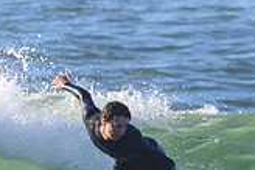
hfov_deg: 0.9
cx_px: 56
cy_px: 235
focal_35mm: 2194
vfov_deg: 0.6
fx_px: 15525
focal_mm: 620
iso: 2200
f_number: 11
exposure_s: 1/2000
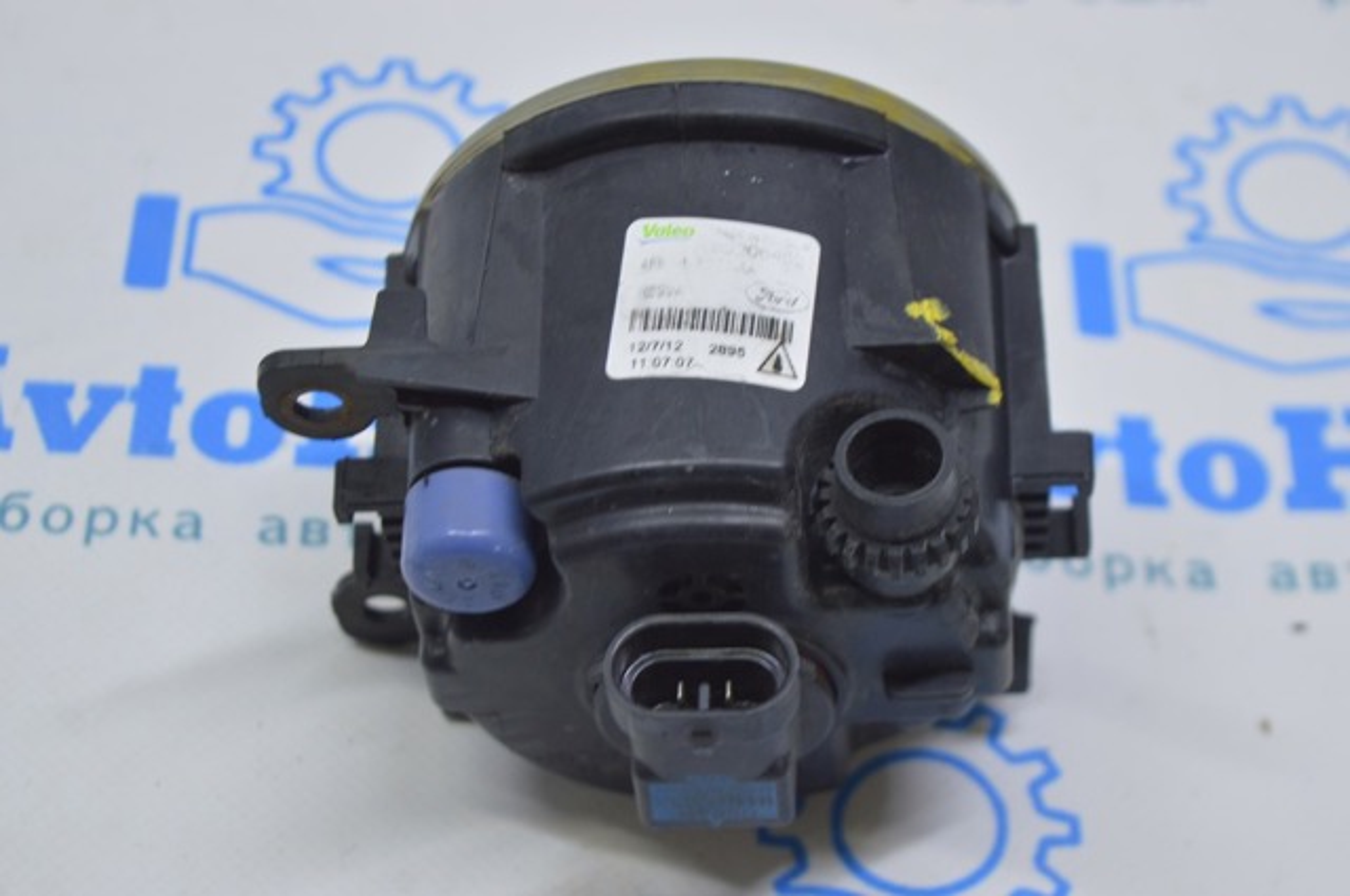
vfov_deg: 16.5
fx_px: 3090
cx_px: 675
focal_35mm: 82
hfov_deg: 24.6
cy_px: 448
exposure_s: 1/20
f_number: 5.6
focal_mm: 55
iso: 400
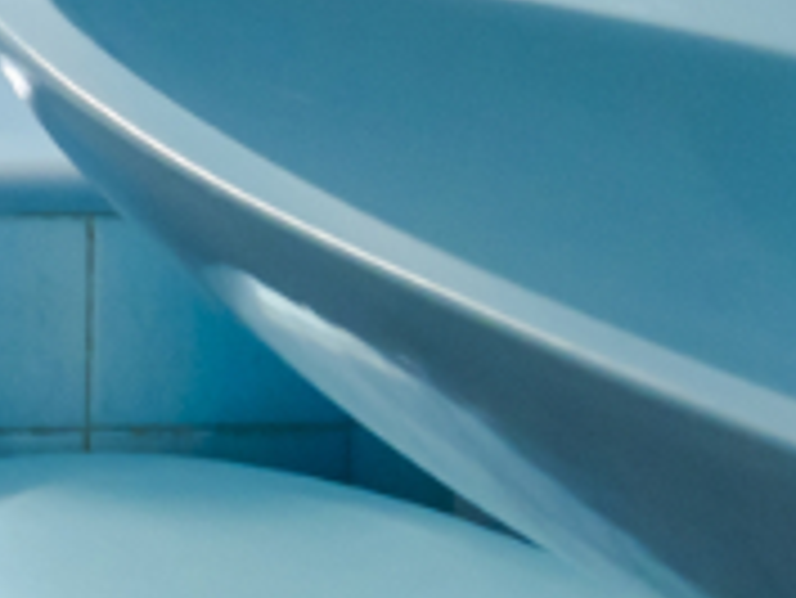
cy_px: -508
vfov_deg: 15.7
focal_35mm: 79
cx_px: -1003
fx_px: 1818
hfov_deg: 15.8
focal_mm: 7
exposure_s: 1/125
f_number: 4
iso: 400
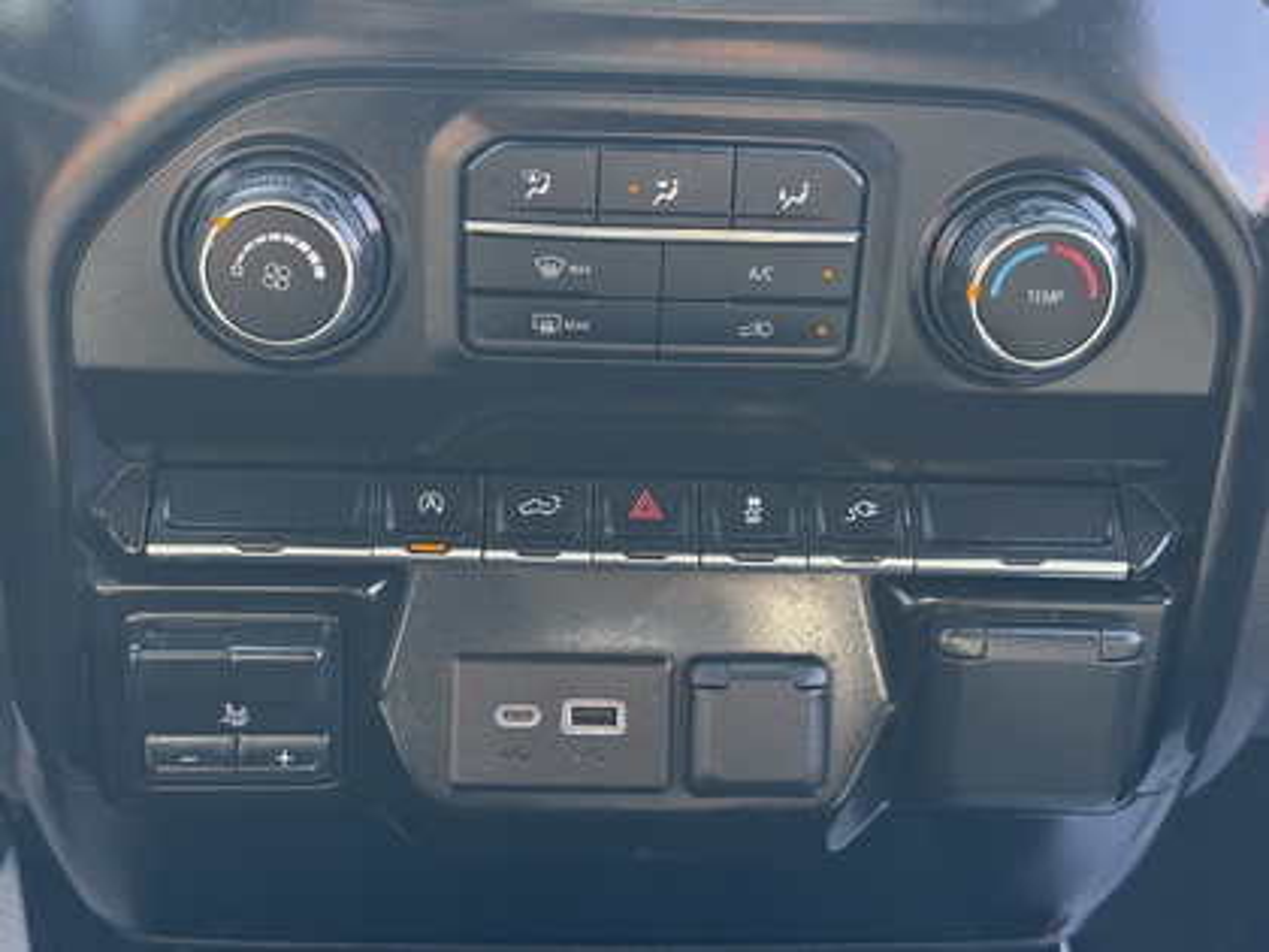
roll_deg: -2.6
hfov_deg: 39.7
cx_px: 634
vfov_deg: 30.3
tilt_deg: -27.5
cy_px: 476
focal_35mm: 48
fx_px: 1760
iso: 125
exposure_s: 1/98
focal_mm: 6.76
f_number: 1.78
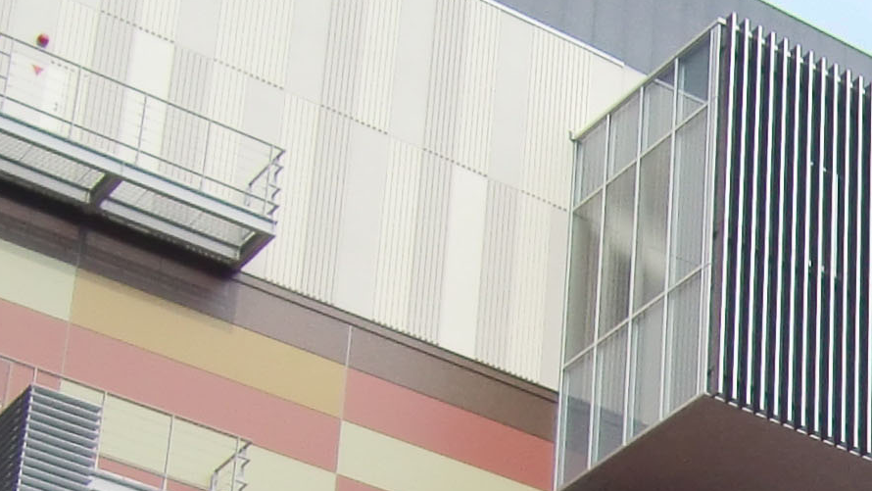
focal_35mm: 125
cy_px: 825
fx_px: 2891
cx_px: 1068
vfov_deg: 9.3
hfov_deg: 16.4
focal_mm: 4.9
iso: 64
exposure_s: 1/160
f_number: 7
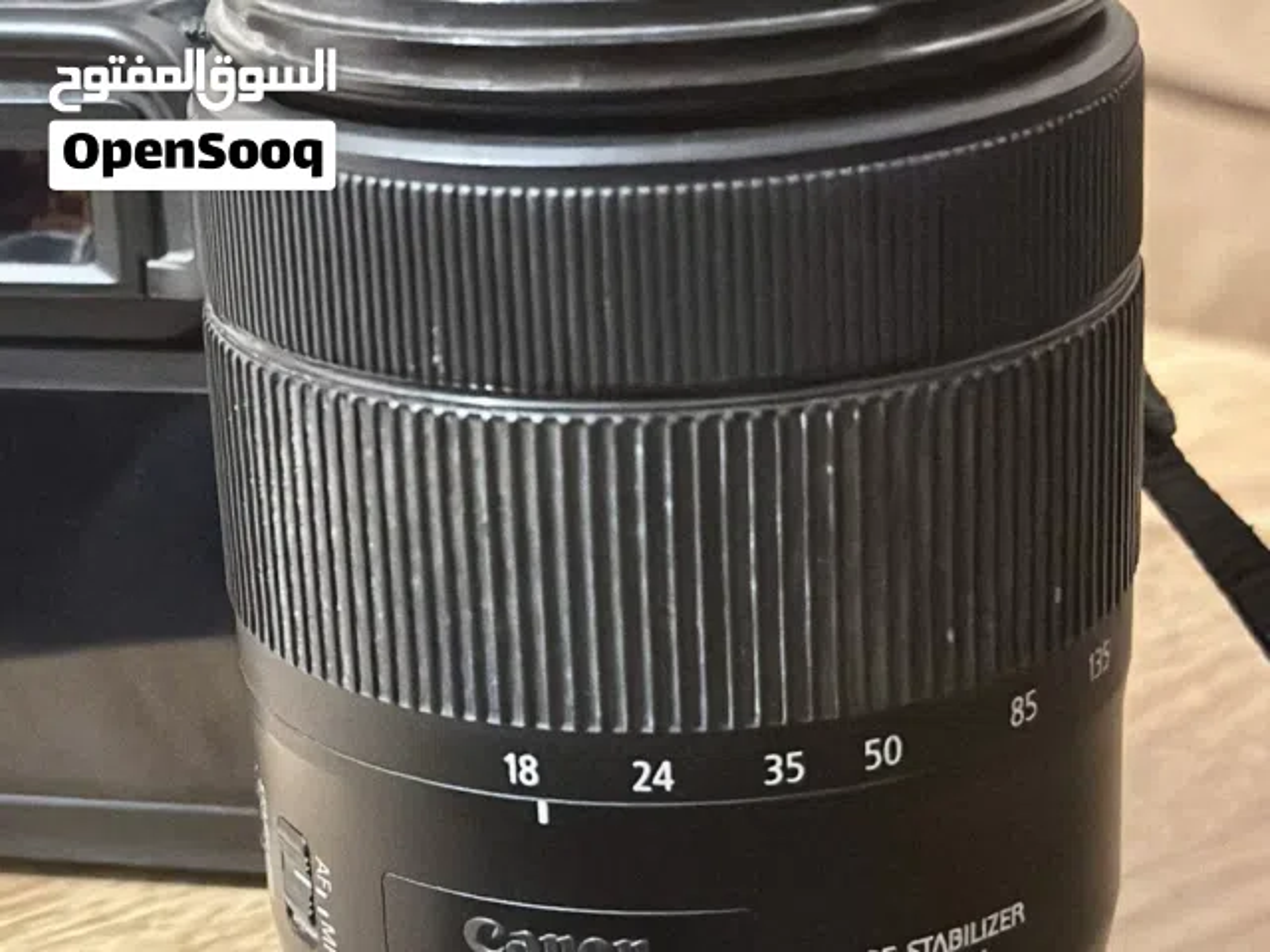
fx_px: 1761
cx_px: 635
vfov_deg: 30.3
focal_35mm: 48
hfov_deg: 39.7
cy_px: 476
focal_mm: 6.86
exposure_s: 1/15
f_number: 1.78
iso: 3200
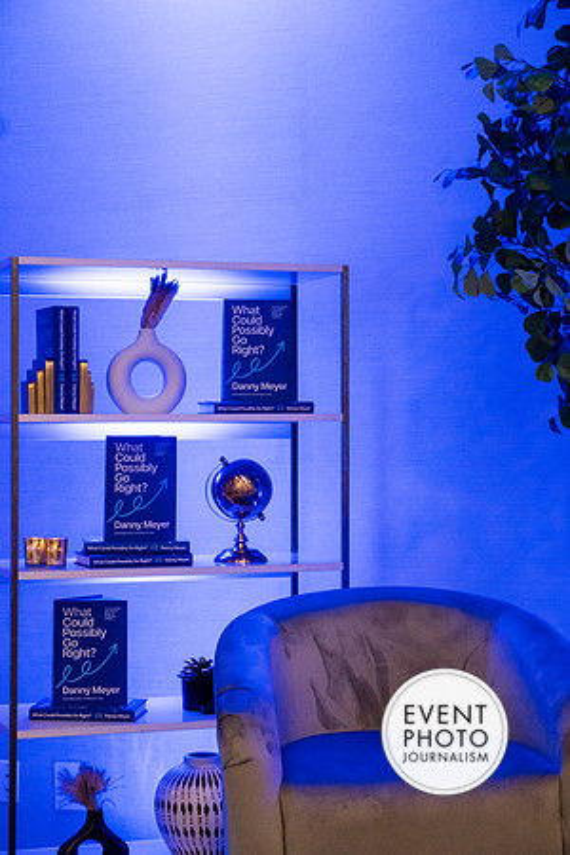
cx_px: 285
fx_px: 1745
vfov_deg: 27.5
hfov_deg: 18.5
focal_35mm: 74
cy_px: 428
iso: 2500
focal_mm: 49
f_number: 5
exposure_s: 1/160
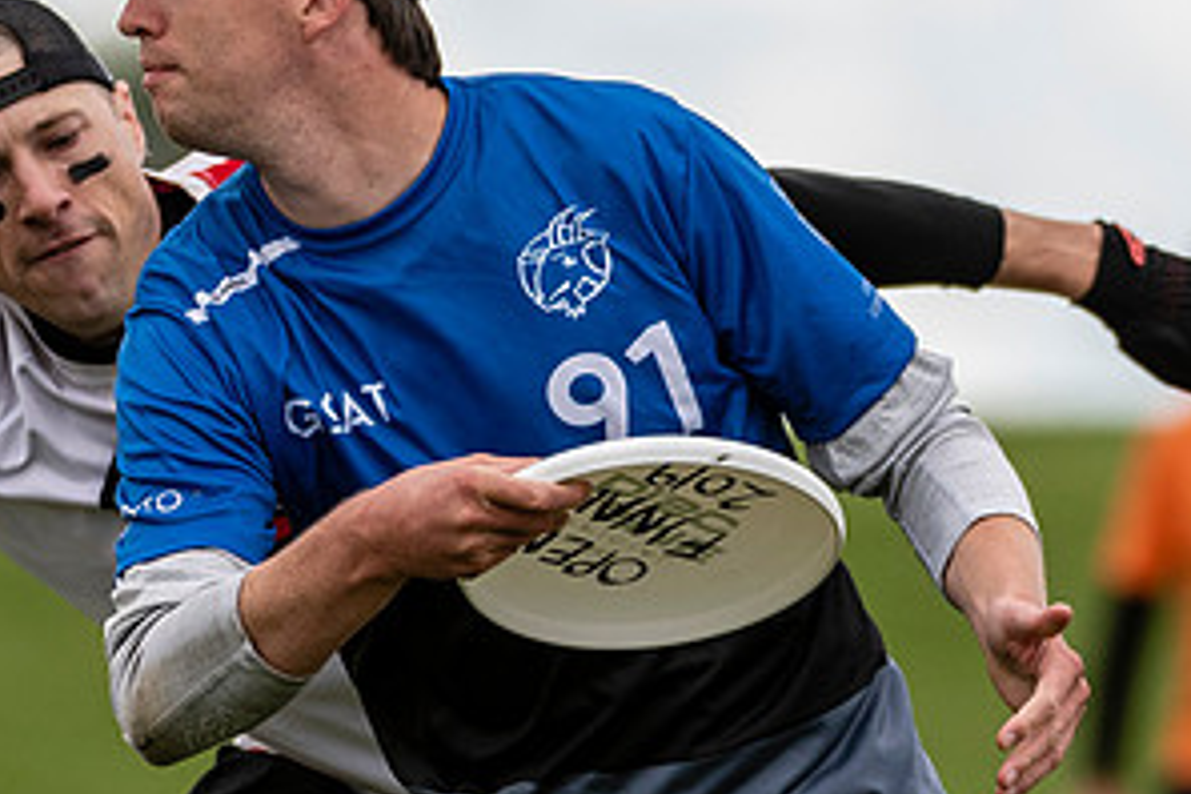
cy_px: 525
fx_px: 43634
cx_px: 399
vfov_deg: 1.0
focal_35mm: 1319
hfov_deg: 1.6
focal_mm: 290
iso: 200
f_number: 4
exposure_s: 1/1250
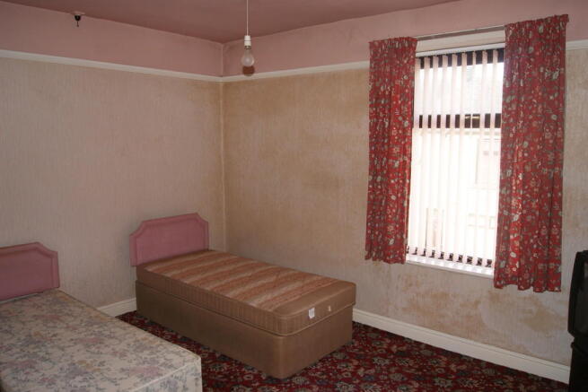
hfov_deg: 67.4
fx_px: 441
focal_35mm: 27
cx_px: 294
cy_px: 196
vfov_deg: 48.0
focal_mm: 18
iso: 400
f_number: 8
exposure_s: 1/80
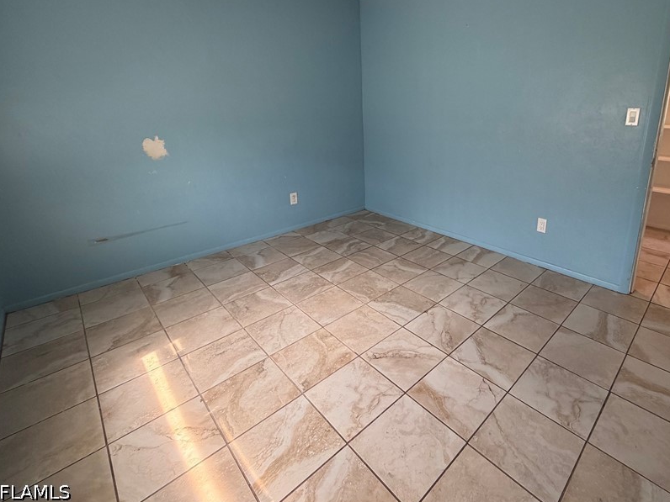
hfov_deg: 86.9
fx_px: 348
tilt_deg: -14.4
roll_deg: +0.8
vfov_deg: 70.3
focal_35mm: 18
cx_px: 396
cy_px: 183
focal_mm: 2.22
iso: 160
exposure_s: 1/121
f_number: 2.2
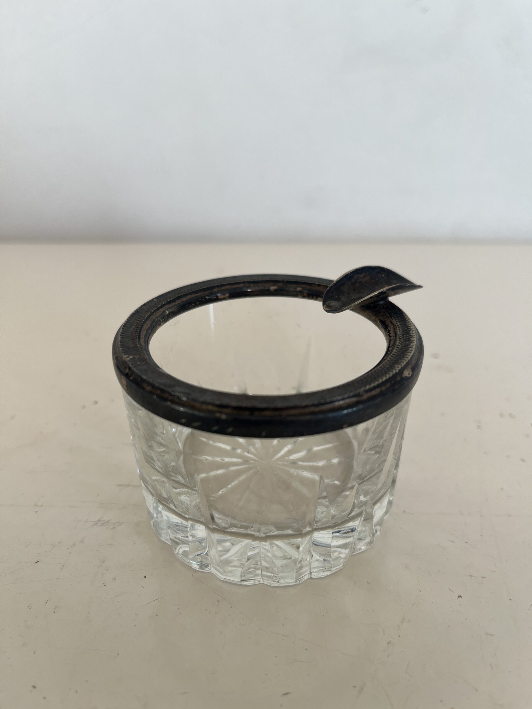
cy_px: 354
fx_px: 533
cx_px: 266
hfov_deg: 53.1
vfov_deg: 67.3
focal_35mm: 26
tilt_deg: -29.5
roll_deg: +0.2
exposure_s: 1/121
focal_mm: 5.1
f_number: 1.6
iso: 40
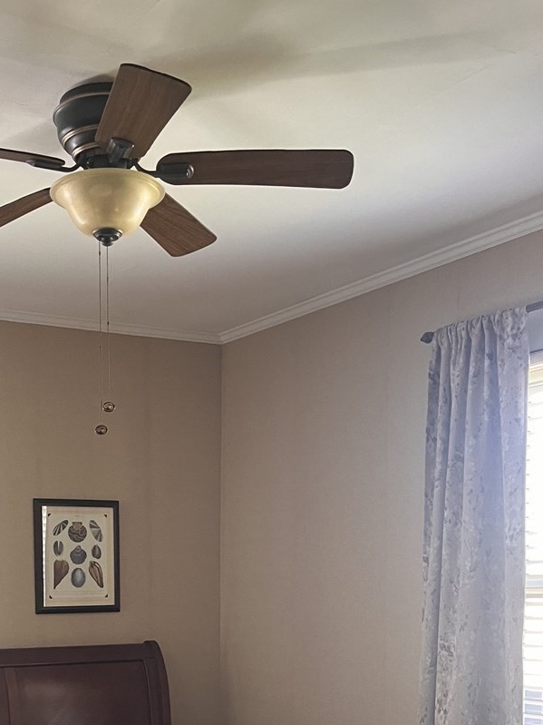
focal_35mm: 50
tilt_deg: -0.9
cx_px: 78
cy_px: 657
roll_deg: +0.4
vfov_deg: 35.8
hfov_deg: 28.2
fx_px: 1046
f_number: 1.6
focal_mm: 5.1
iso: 200
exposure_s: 1/60
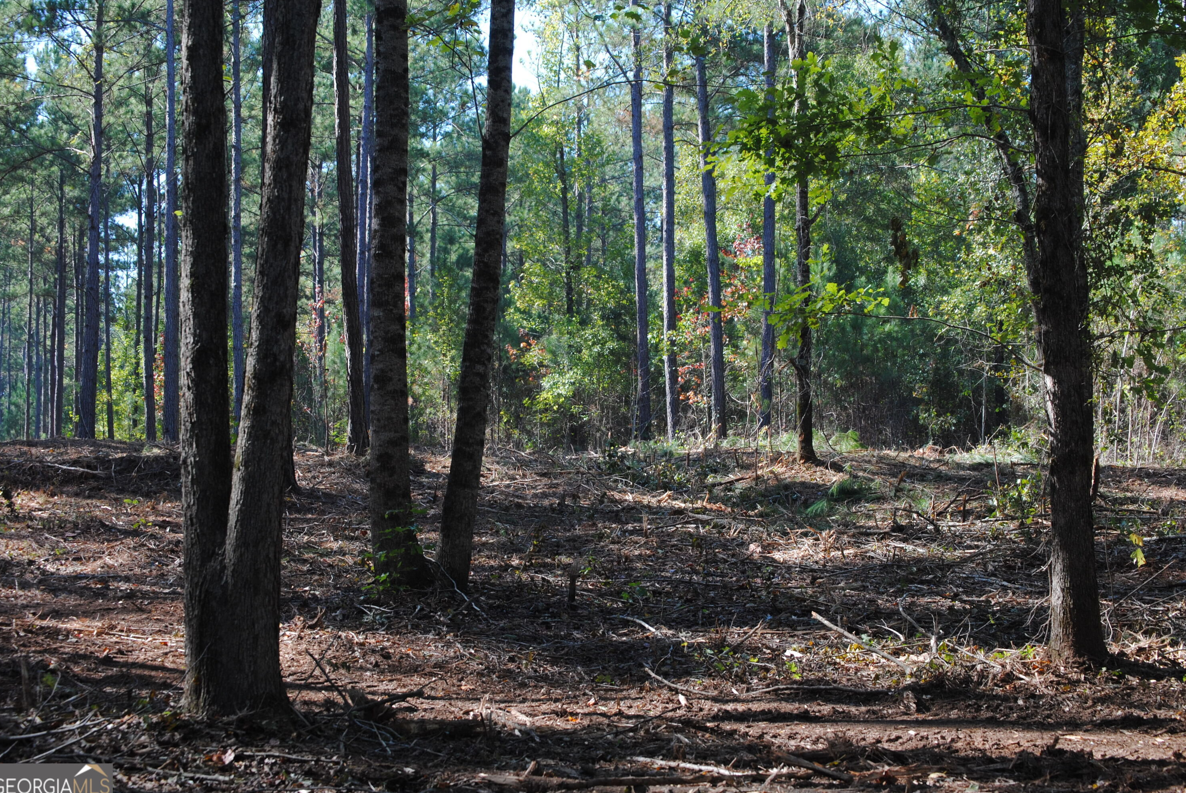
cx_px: 605
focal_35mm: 86
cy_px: 393
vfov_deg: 16.0
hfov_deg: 23.7
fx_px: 2820
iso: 160
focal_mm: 55
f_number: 5.6
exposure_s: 1/125
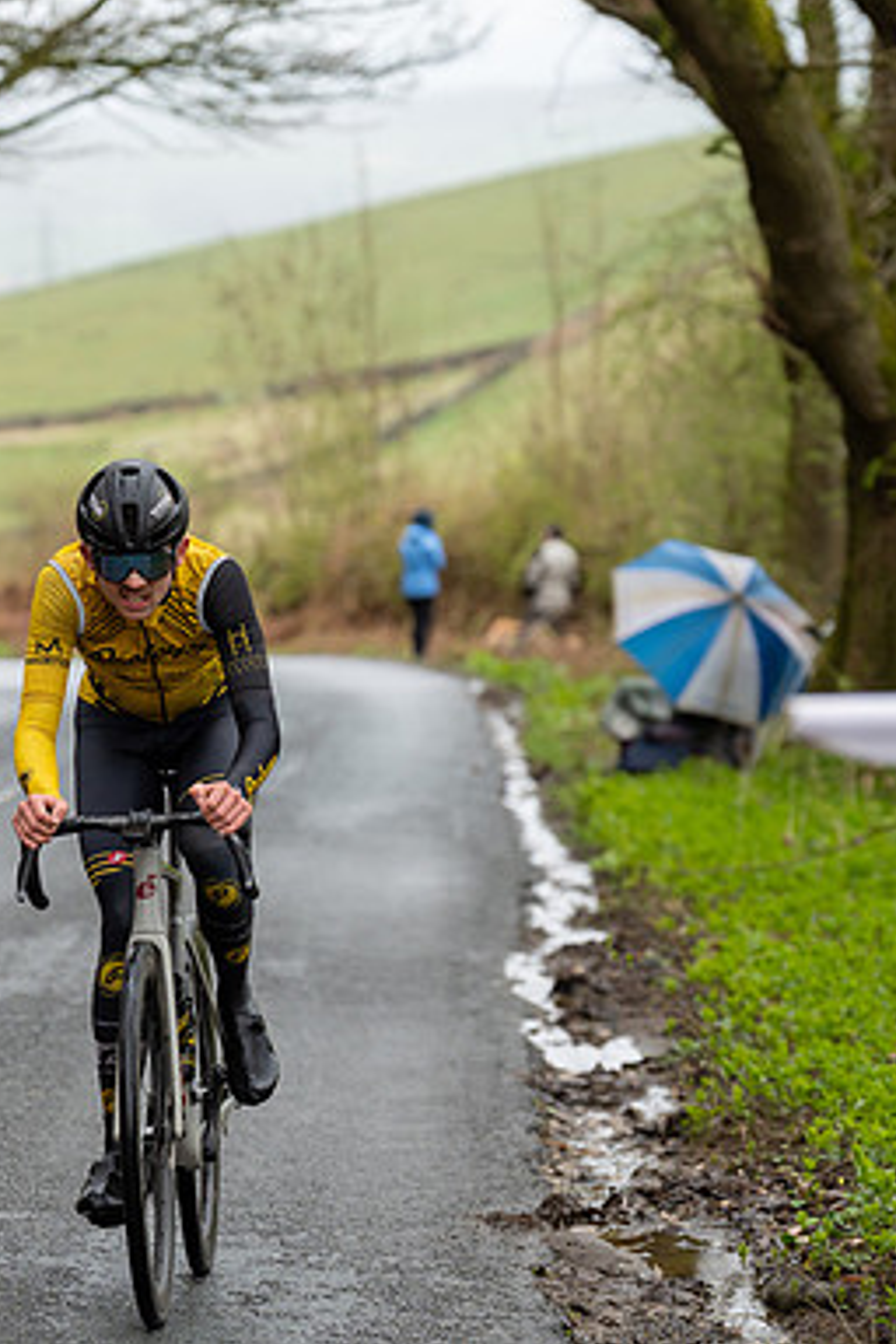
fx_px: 6719
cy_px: 670
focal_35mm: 180
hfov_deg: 7.6
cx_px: 203
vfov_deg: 11.4
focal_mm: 119
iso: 1000
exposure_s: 1/1000
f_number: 3.5
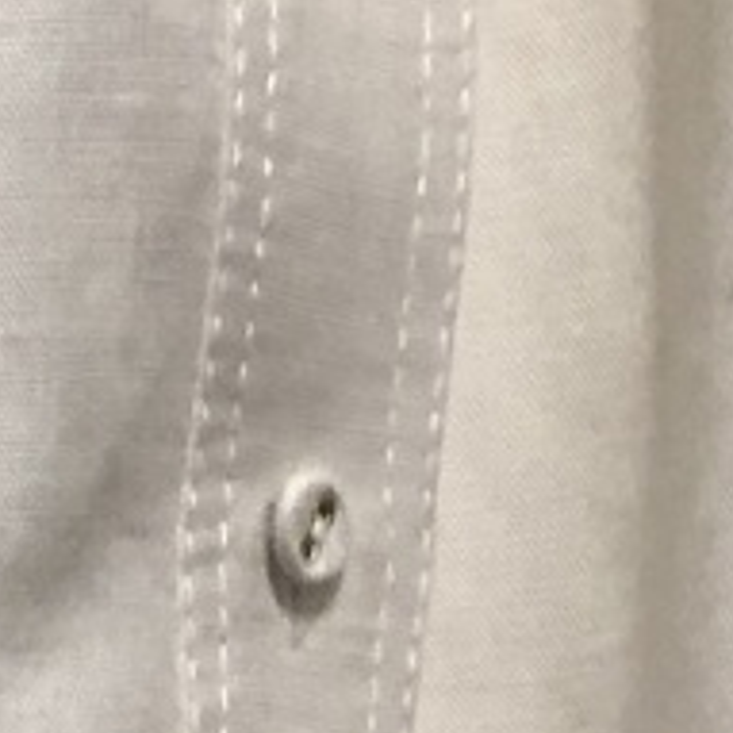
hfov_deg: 7.8
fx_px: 4959
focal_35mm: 207
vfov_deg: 7.5
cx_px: -1094
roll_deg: +2.9
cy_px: 2141
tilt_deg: -4.9
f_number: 1.8
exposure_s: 1/20
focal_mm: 3.99
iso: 40
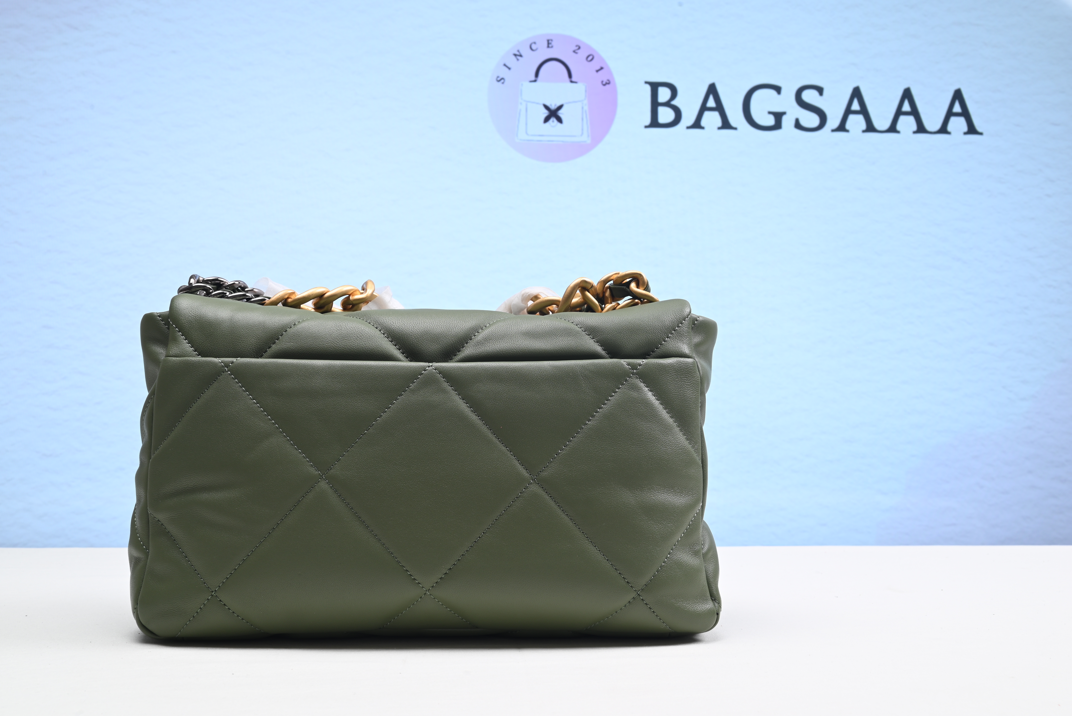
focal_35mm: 40
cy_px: 358
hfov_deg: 48.4
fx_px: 1192
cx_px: 536
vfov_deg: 33.4
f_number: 16
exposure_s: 1/2
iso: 100
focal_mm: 40
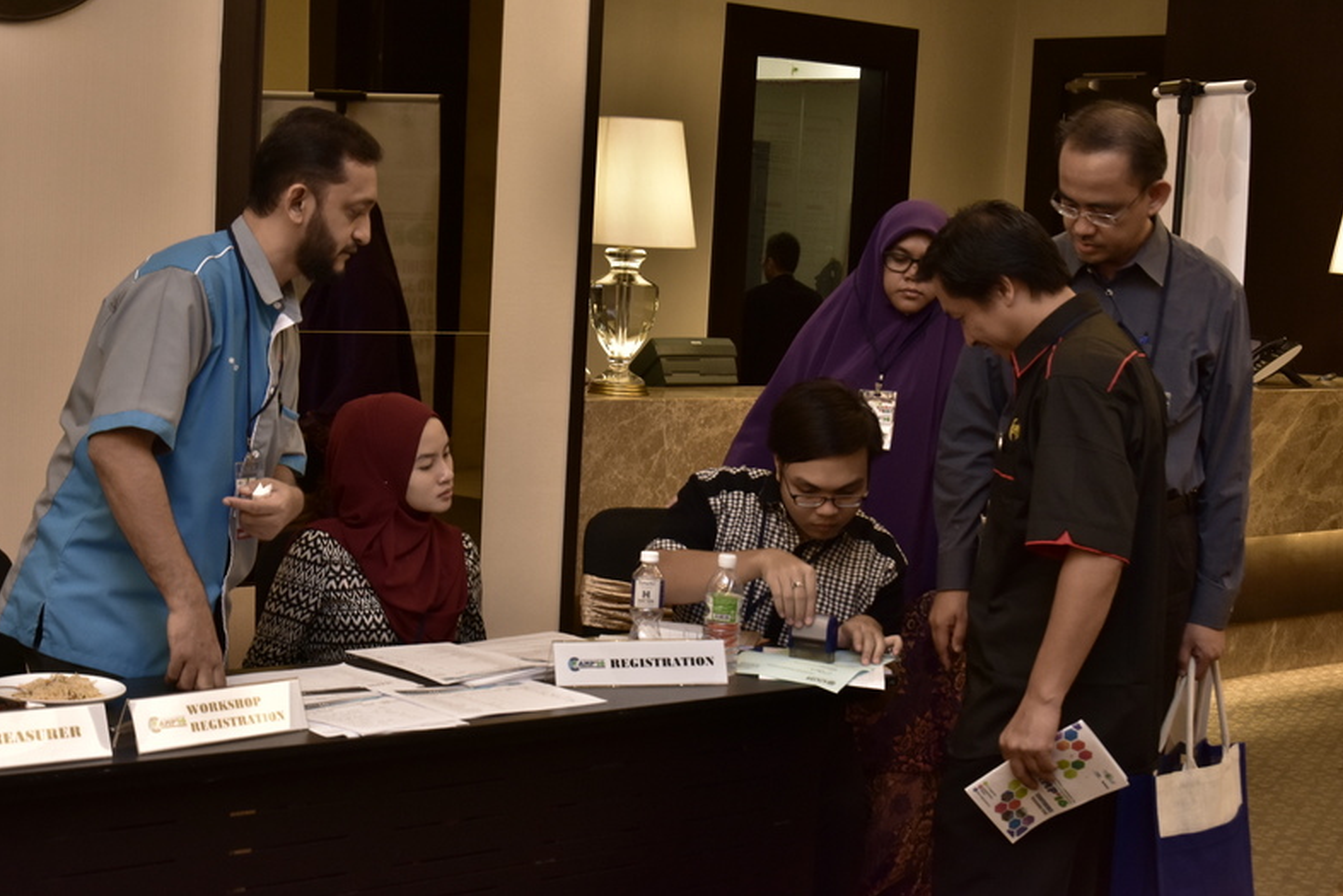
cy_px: 442
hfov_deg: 32.9
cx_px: 672
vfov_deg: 22.3
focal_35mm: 61
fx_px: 2276
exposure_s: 1/30
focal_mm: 40
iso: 1000
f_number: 7.1
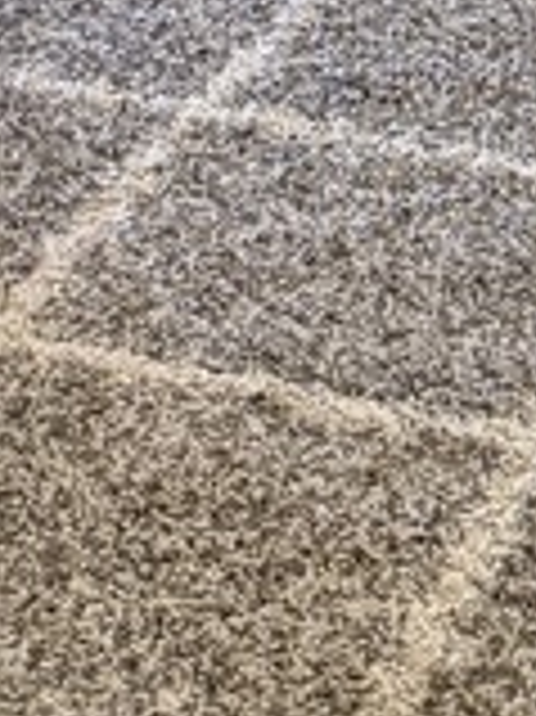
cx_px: 99
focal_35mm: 155
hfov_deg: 9.5
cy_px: -698
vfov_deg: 11.5
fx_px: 3204
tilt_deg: -8.6
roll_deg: -1.3
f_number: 1.78
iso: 500
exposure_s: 1/60
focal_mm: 6.76
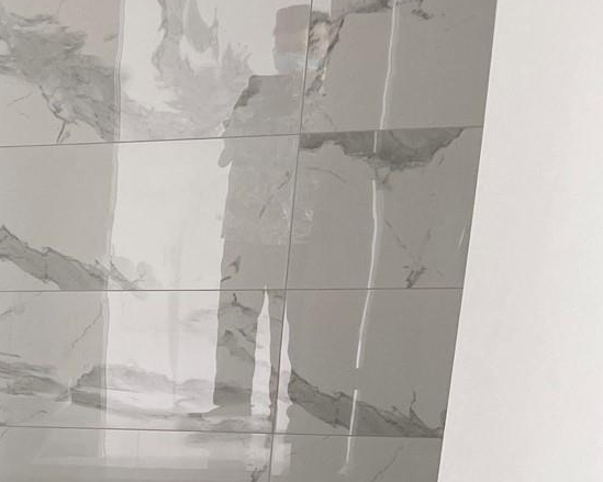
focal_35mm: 74
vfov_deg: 19.5
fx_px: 1320
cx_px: -266
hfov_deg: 22.0
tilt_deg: -20.6
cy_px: 579
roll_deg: +1.6
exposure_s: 1/118
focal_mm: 5.1
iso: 125
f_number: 1.6
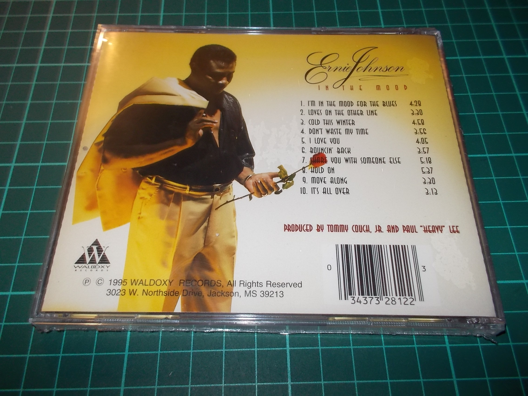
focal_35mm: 29
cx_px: 264
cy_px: 198
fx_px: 442
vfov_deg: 48.2
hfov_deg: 61.7
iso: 200
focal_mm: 4.1
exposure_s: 1/30
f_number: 3.3
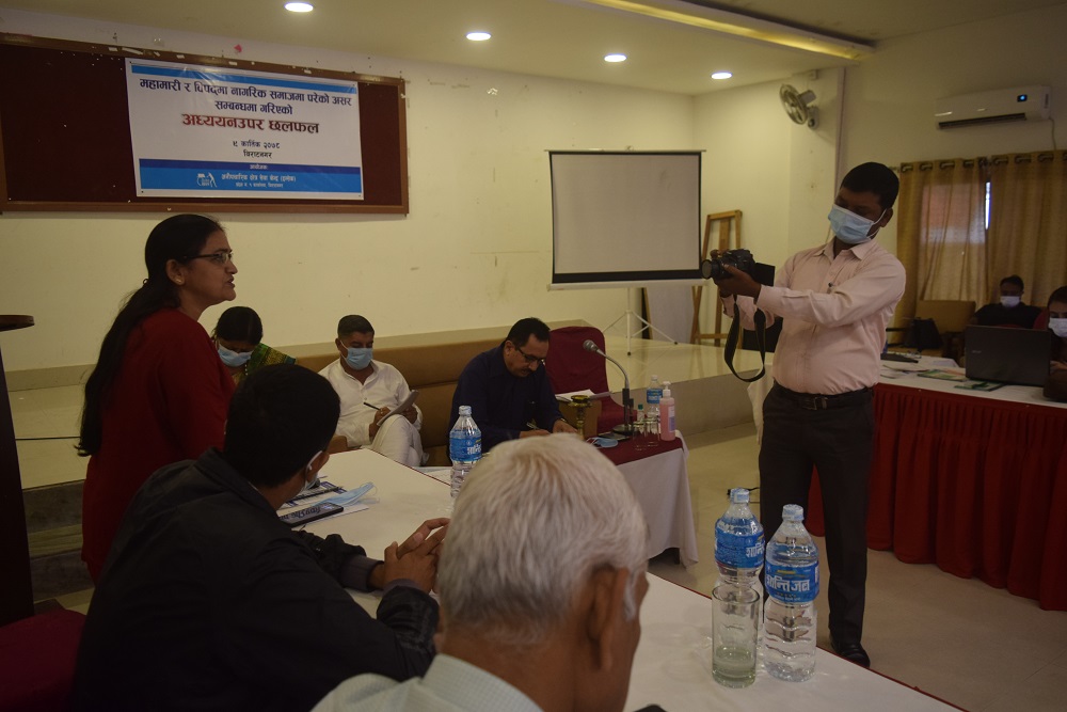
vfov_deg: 47.9
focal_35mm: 27
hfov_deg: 67.4
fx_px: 800
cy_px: 356
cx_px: 534
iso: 800
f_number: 4
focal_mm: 18
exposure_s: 1/60
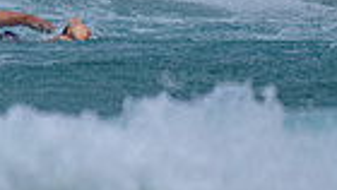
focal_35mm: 2668
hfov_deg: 0.8
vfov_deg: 0.5
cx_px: -315
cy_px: -285
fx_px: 23859
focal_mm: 500
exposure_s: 1/2000
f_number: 5.6
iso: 140
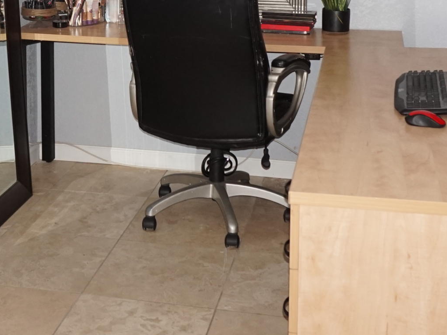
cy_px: -32
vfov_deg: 20.6
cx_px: 151
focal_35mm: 68
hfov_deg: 28.4
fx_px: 878
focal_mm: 16
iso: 800
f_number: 3.5
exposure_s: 1/100
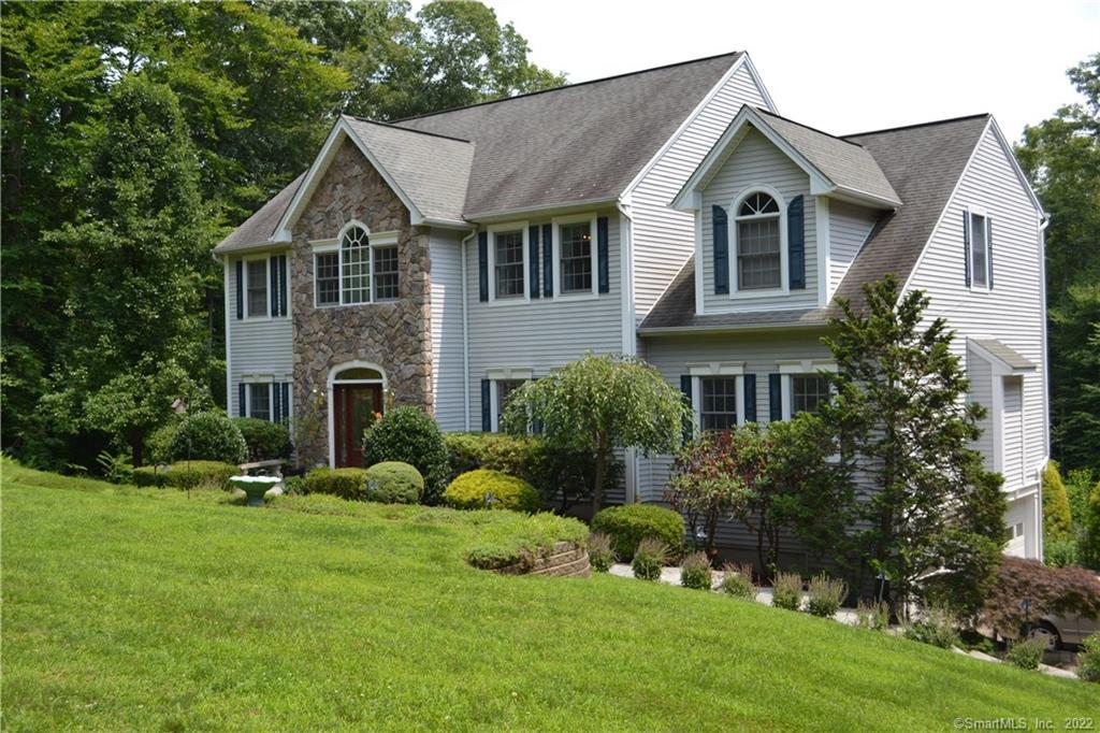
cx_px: 550
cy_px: 366
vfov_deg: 34.2
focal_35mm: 39
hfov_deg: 49.6
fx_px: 1191
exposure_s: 1/1250
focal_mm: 26
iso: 400
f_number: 5
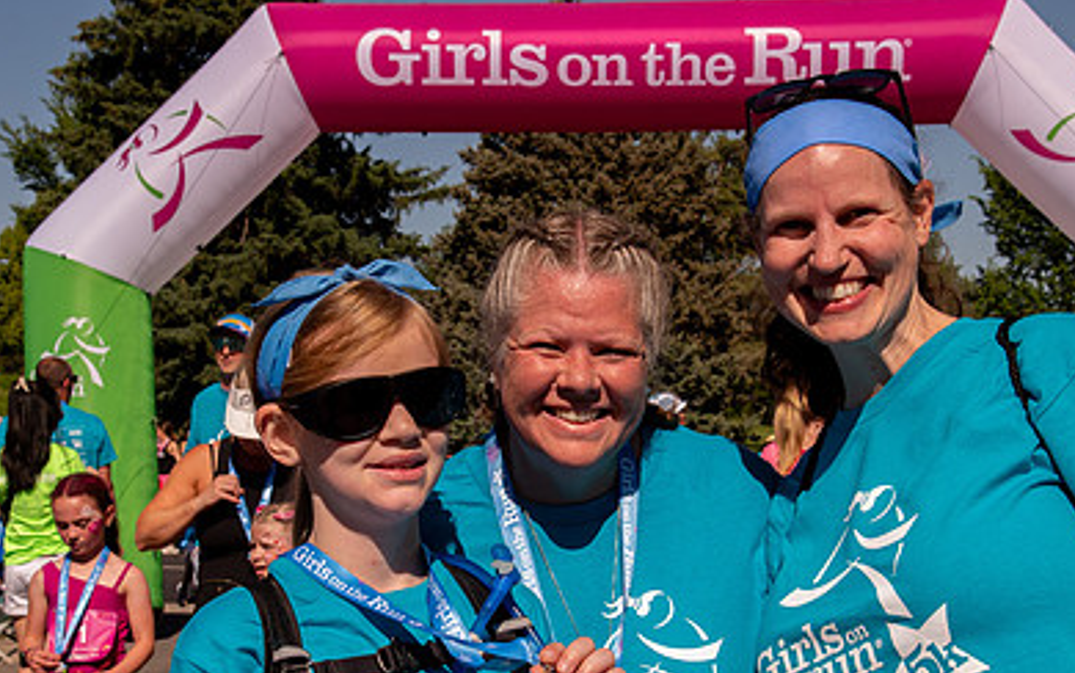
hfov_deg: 28.2
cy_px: 499
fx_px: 2139
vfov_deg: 17.8
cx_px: 522
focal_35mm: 73
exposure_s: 1/1600
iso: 800
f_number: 11
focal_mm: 44
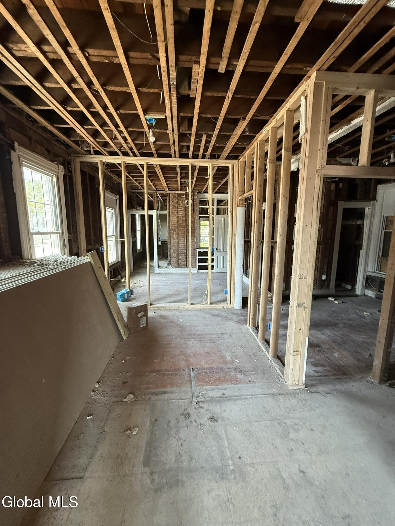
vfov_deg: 102.1
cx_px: 198
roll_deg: -0.6
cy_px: 263
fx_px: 213
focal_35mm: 14
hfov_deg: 85.7
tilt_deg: -8.5
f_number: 2.2
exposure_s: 1/92
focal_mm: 2.22
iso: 400
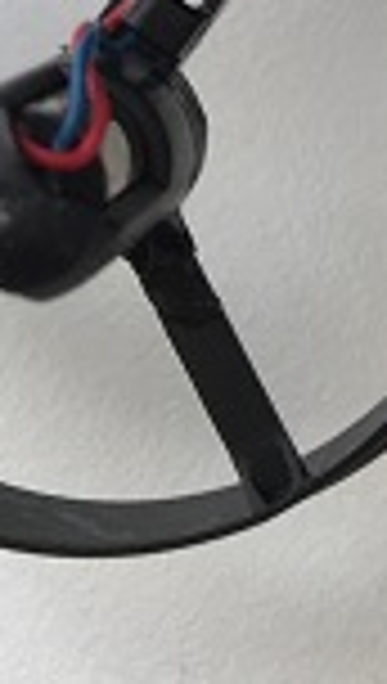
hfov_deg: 8.6
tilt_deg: -84.5
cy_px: -432
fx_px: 2416
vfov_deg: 14.7
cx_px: 814
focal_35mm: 133
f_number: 2.2
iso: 25
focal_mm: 4.15
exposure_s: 1/60
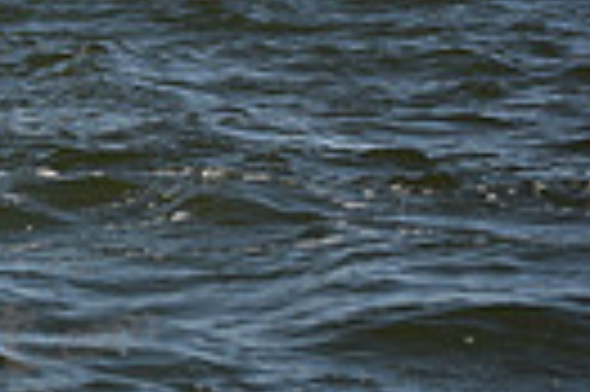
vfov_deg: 4.4
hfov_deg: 6.4
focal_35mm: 311
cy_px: -241
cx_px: -707
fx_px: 5091
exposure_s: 1/1600
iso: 250
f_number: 3.2
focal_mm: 70
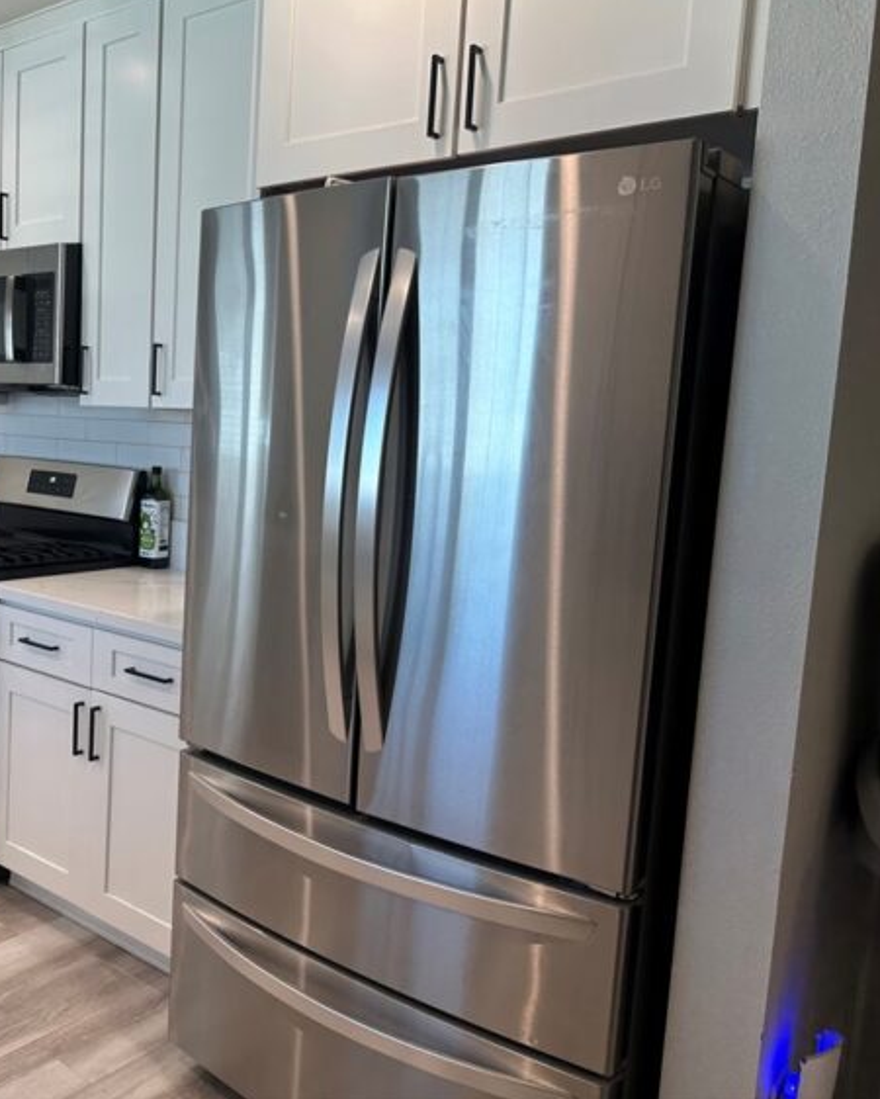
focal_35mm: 32
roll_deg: -1.8
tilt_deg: -6.6
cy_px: 540
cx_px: 162
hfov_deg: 43.4
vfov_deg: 55.6
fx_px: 1041
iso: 80
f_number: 1.78
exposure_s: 1/120
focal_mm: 6.86
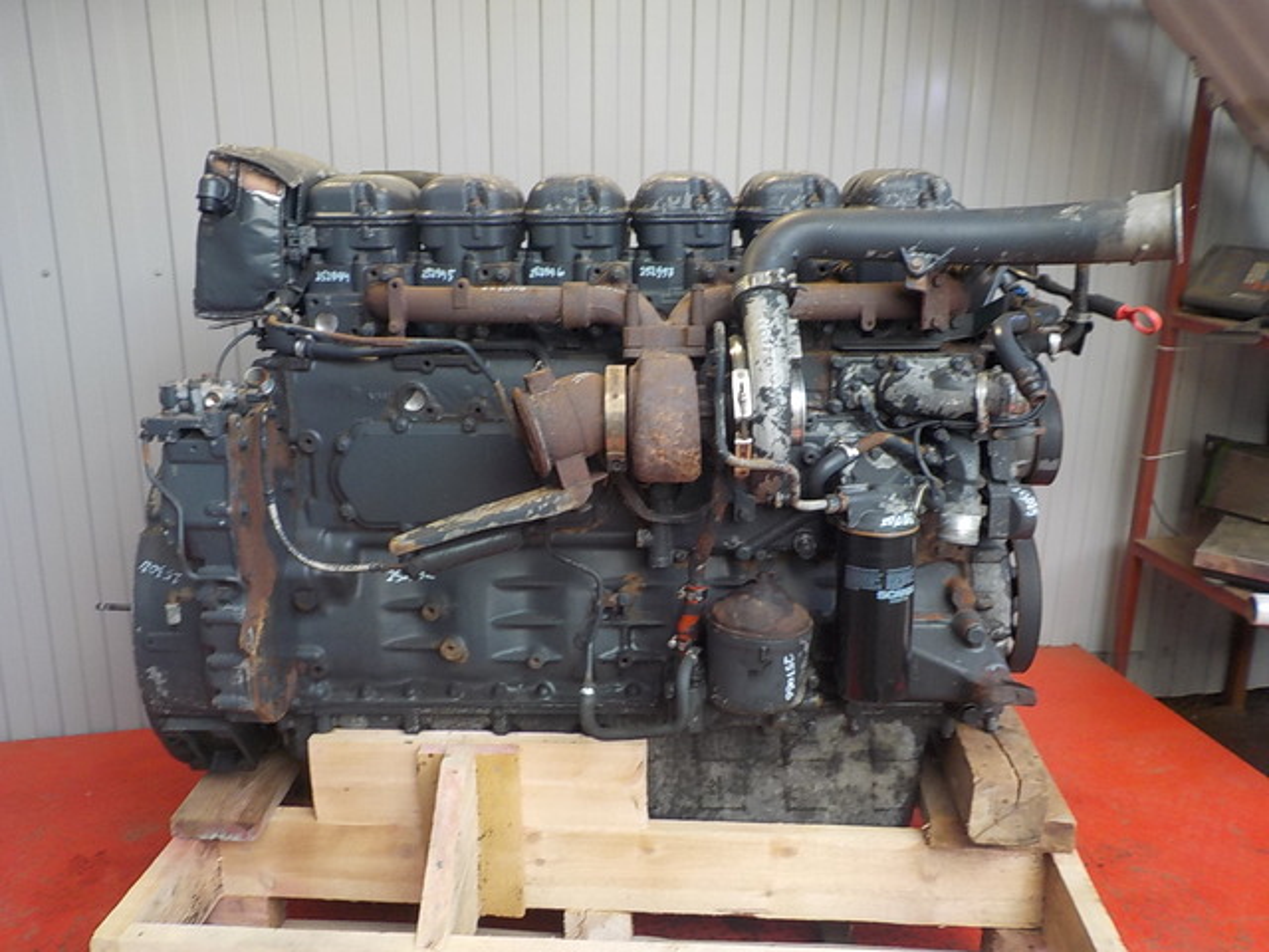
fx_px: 1100
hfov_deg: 60.0
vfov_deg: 46.8
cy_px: 476
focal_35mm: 30
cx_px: 634
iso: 125
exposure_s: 1/30
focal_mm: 4.1
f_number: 3.3
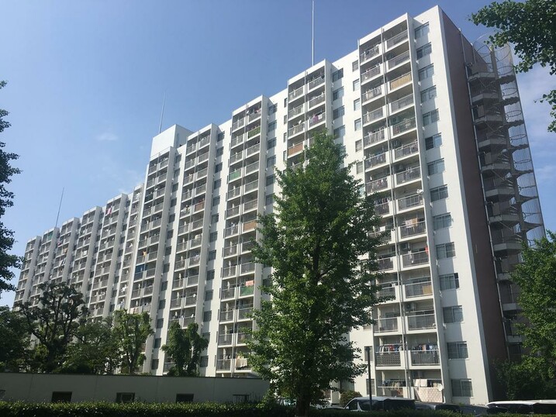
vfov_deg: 48.2
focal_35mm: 29
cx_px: 278
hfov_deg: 61.7
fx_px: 466
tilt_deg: +21.7
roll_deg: -2.3
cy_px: 208
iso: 25
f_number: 2.2
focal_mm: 4.15
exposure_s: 1/2198
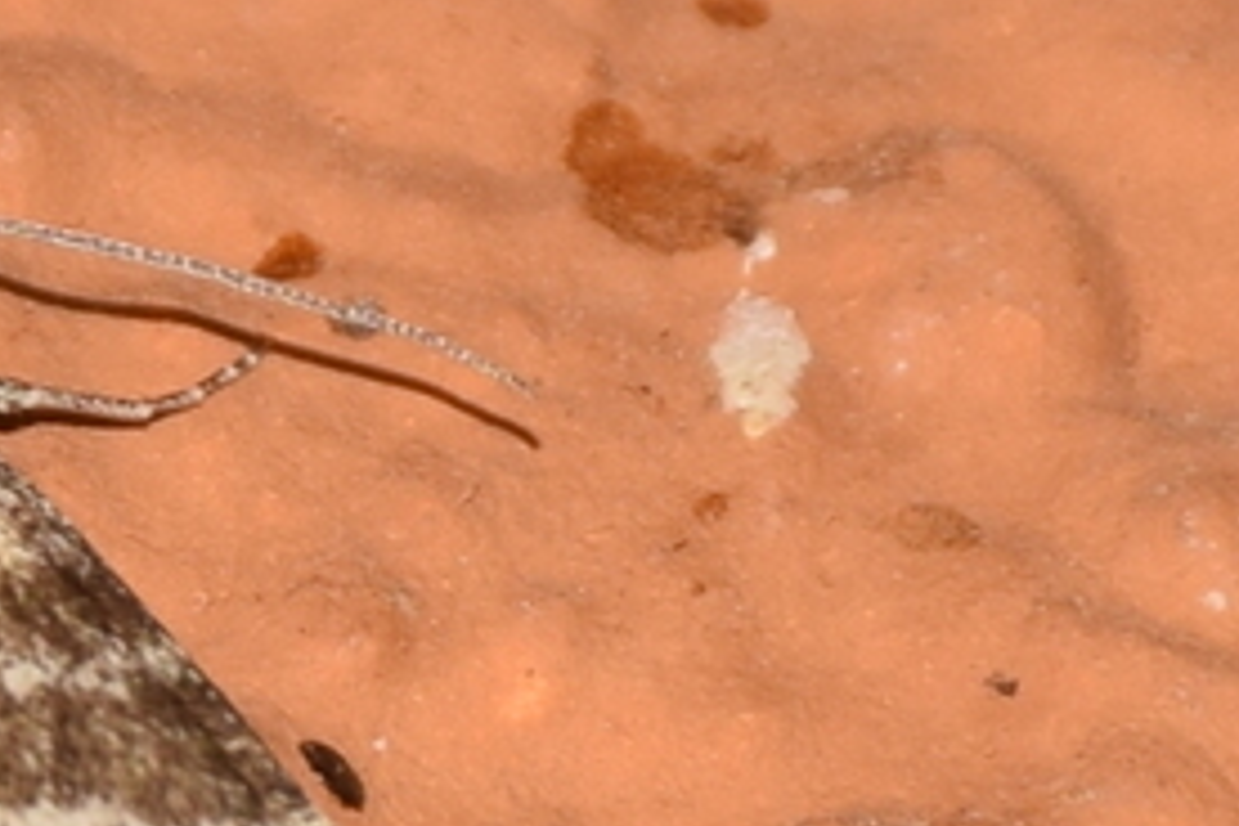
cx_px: -575
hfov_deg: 2.8
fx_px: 25122
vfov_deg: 1.9
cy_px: 718
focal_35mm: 730
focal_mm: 140
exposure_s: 1/160
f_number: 10
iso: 125
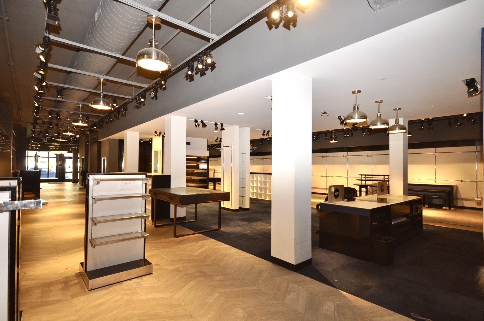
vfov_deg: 63.1
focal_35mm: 20
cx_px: 242
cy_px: 160
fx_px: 262
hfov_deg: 85.5
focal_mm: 13
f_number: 4.5
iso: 640
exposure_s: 1/60
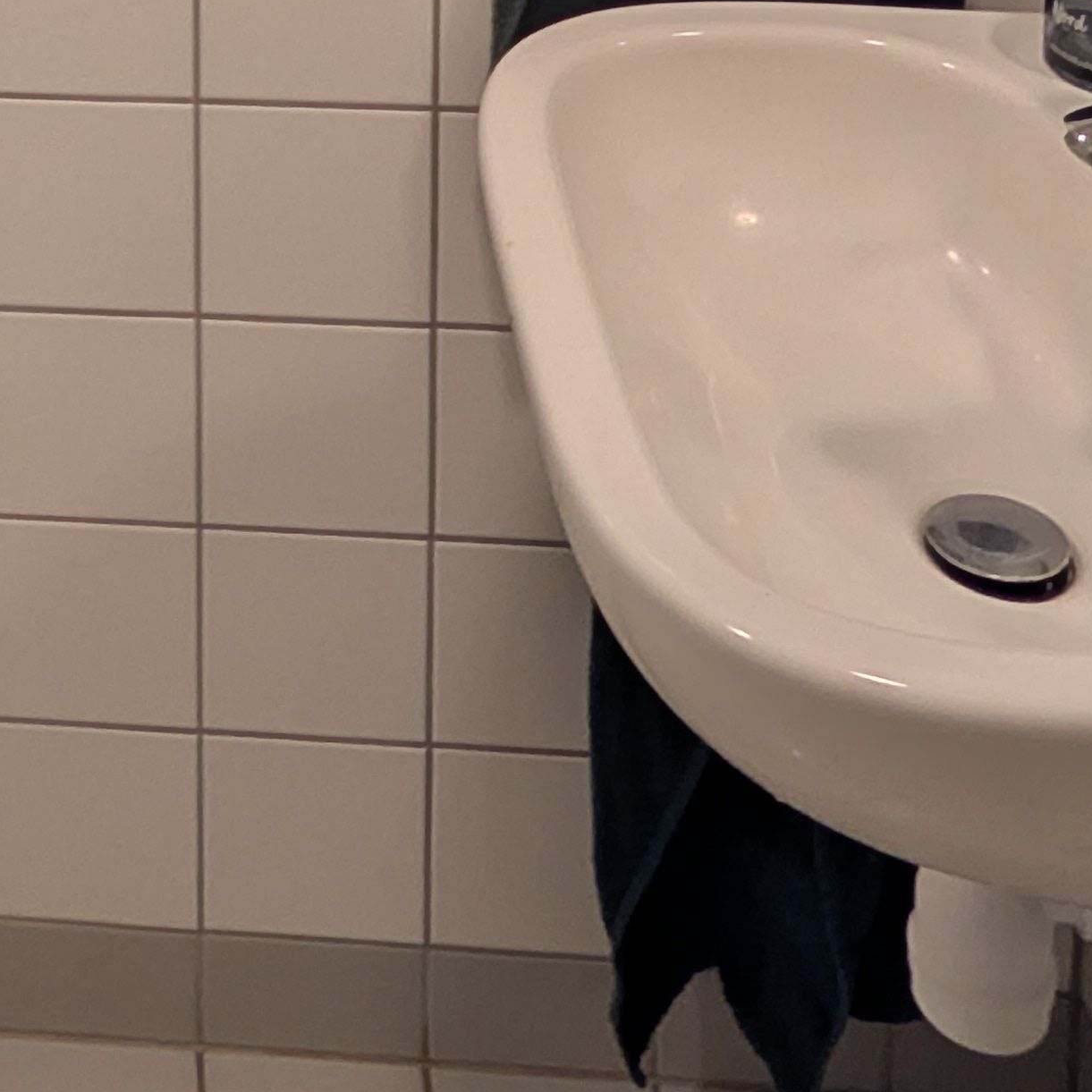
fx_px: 2534
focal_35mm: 71
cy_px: -938
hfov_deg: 22.4
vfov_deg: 18.4
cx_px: -230
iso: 76
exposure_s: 1/100
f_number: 1.7
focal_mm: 2.02
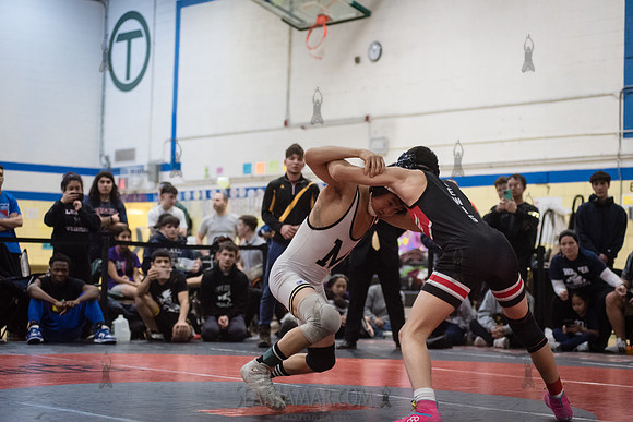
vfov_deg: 17.1
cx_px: 316
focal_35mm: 80
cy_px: 211
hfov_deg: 25.4
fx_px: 1407
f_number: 3.5
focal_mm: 80
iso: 8000
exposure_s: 1/500
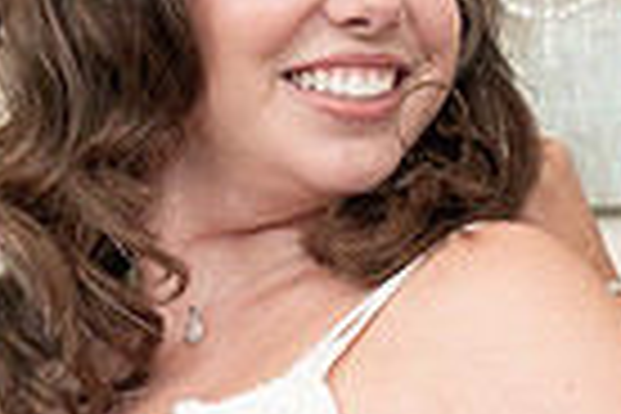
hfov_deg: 12.1
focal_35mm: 168
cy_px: 486
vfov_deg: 8.1
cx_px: 586
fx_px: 2898
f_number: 5.6
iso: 2000
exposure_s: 1/200
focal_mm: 35
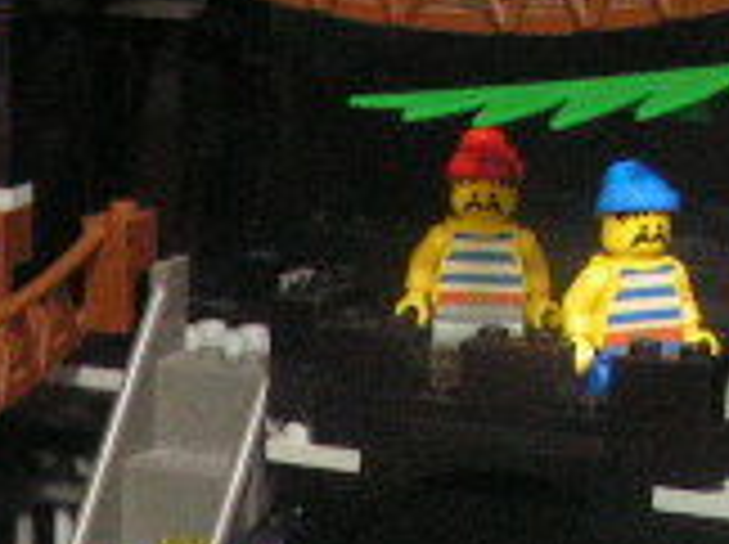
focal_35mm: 194
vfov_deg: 7.5
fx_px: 4080
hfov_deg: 10.0
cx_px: -194
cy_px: 899
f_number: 3.2
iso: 200
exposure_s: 1/4
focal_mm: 8.2
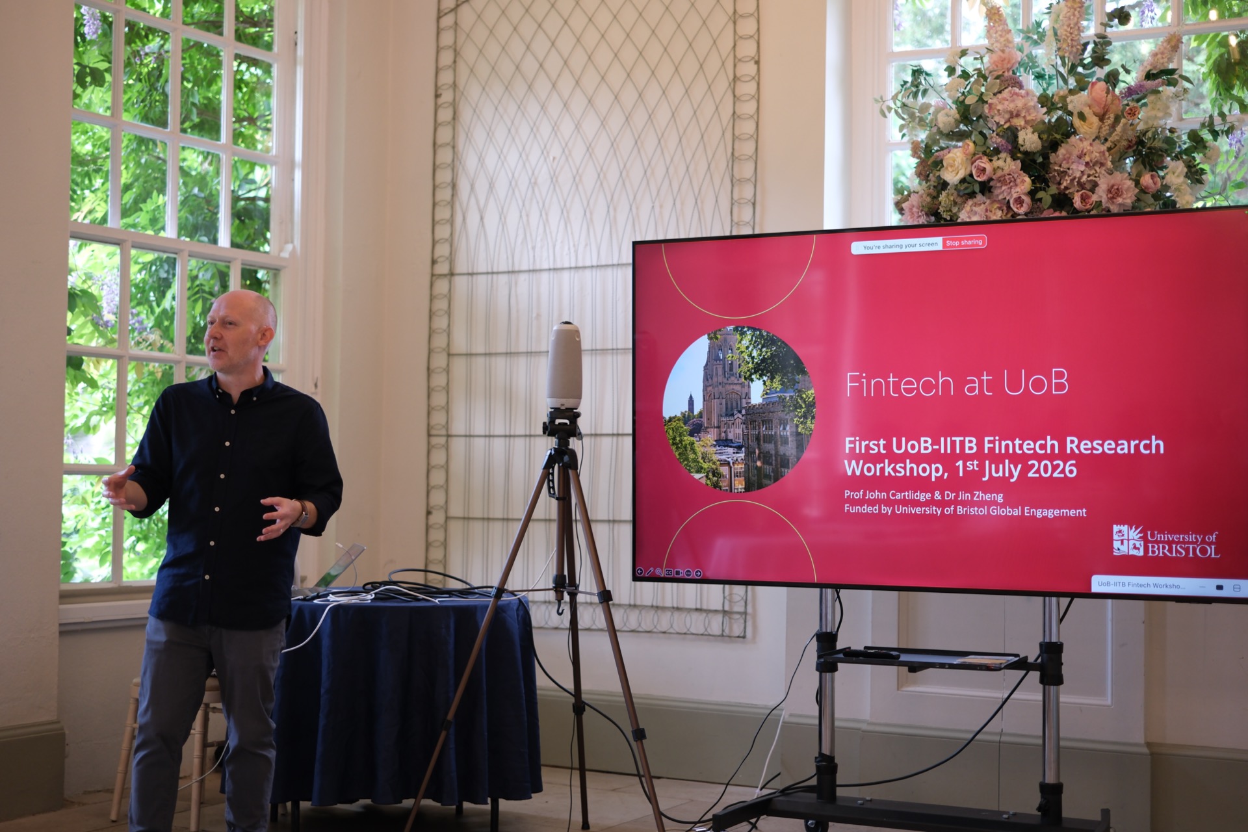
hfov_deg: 39.6
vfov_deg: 27.0
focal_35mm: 50
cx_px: 624
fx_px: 1733
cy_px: 416
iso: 320
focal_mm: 33
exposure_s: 1/250
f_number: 1.4
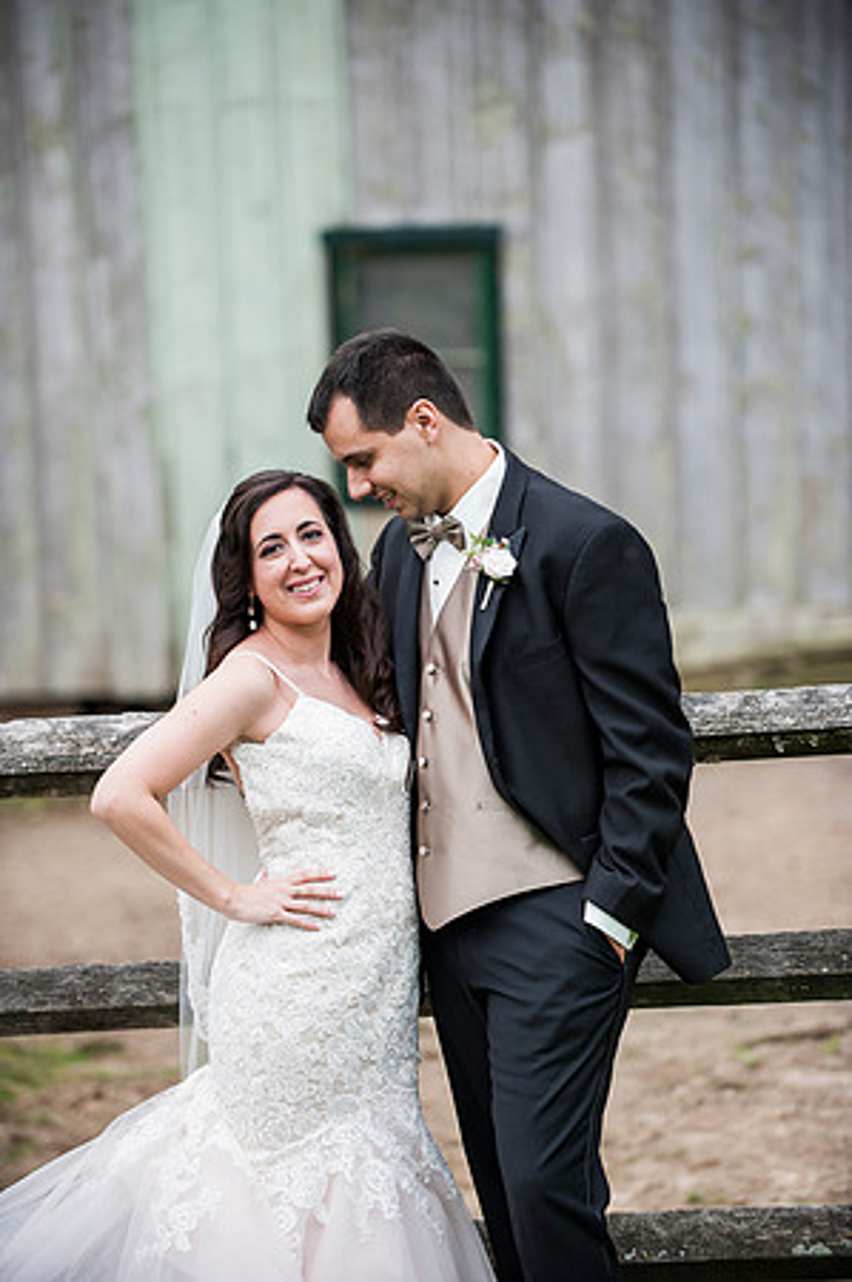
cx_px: 426
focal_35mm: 130
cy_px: 641
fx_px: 4625
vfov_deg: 15.8
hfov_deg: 10.5
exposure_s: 1/5000
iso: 800
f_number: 2.8
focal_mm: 130
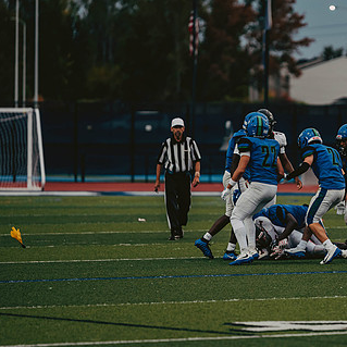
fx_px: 3504
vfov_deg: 5.7
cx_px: 308
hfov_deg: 5.7
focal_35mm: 309
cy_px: 201
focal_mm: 200
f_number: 3.2
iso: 800
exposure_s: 1/640
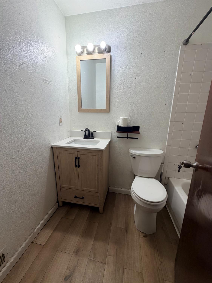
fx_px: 114
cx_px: 106
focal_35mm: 14
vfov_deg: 102.0
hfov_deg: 85.7
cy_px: 142
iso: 80
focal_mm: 2.22
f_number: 2.2
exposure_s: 1/120
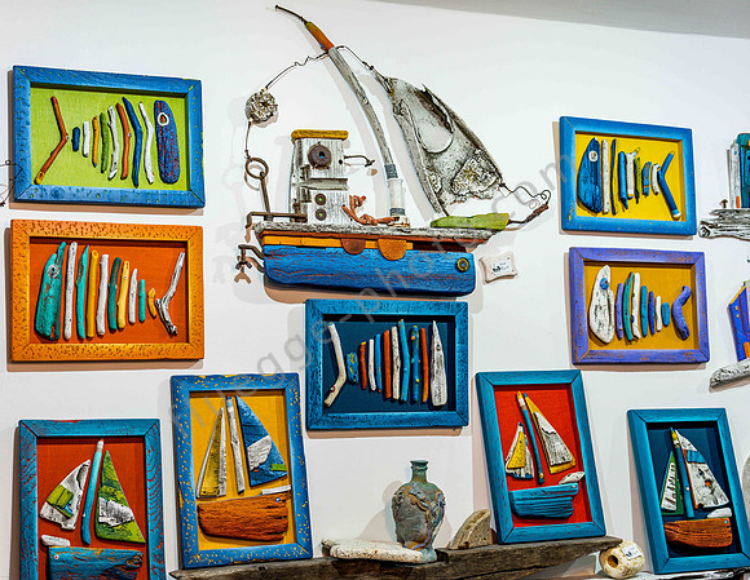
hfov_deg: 35.5
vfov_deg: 27.9
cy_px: 288
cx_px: 353
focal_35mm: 53
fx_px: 1171
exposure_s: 1/320
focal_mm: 48
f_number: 3.2
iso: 500
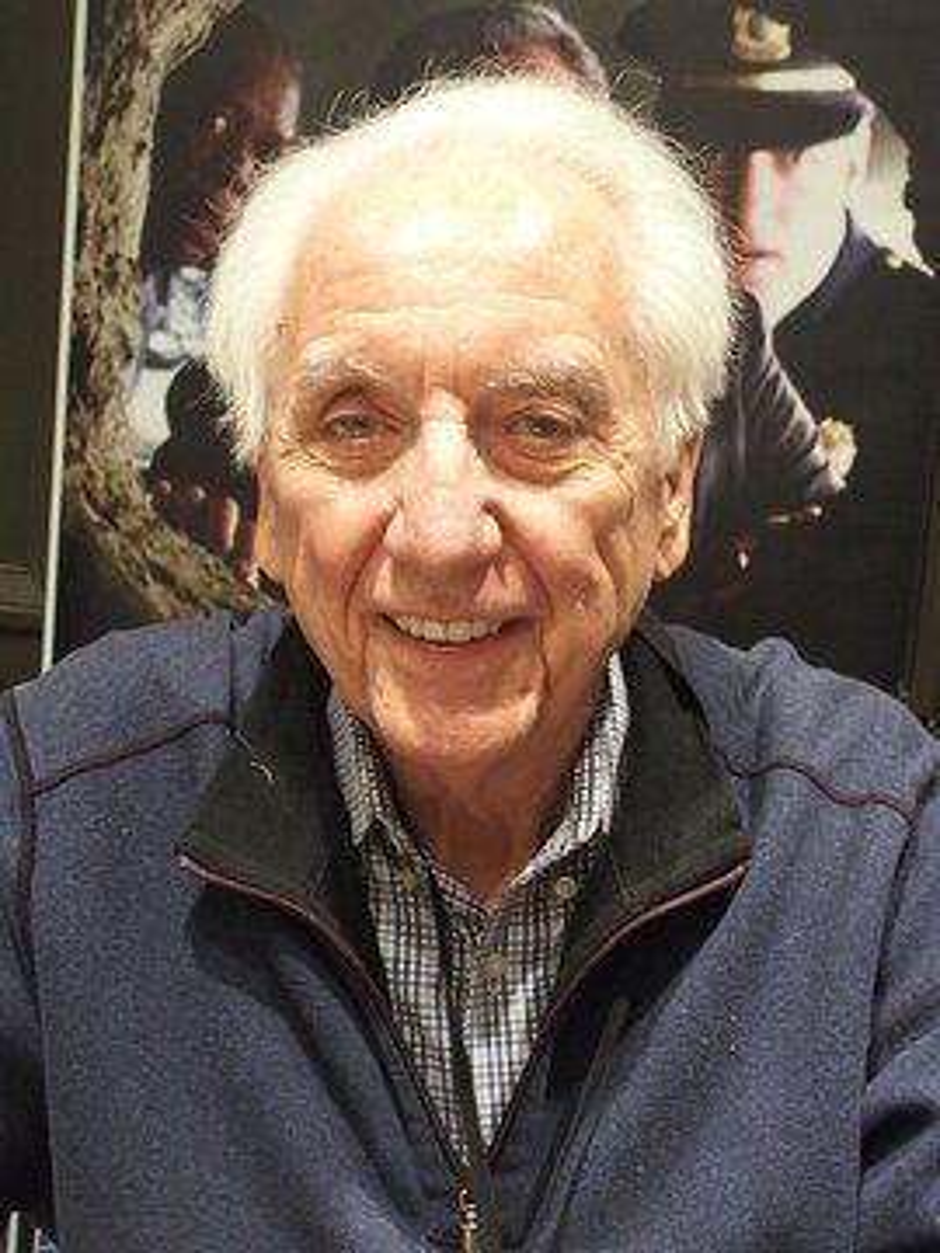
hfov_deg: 40.7
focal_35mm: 35
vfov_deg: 52.6
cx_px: 470
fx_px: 1267
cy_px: 626
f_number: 2.8
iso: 800
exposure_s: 1/30
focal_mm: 7.4
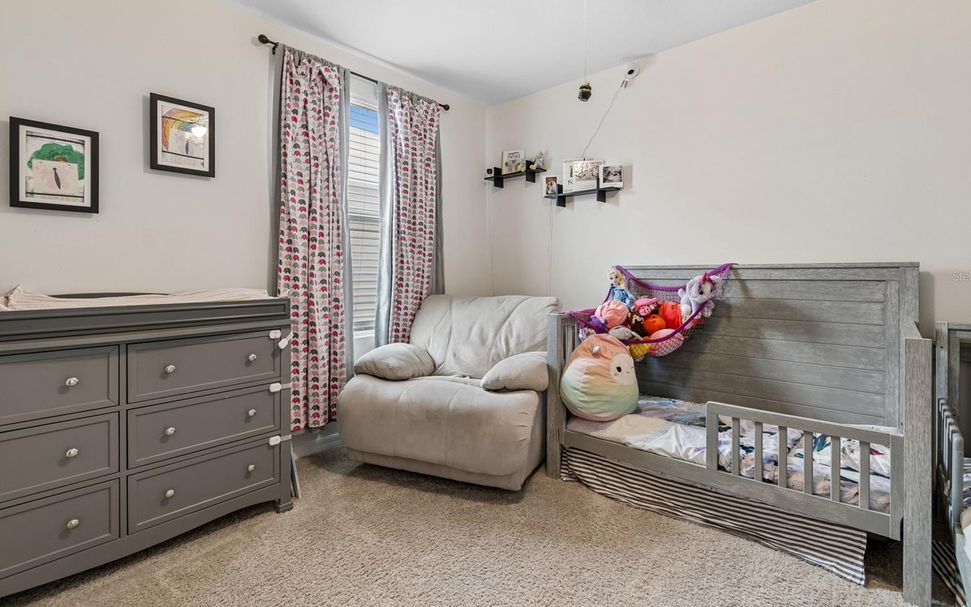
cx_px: 501
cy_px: 276
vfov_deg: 71.1
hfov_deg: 97.8
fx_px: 423
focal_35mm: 16
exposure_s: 1/1.67
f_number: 7.1
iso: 100
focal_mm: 10
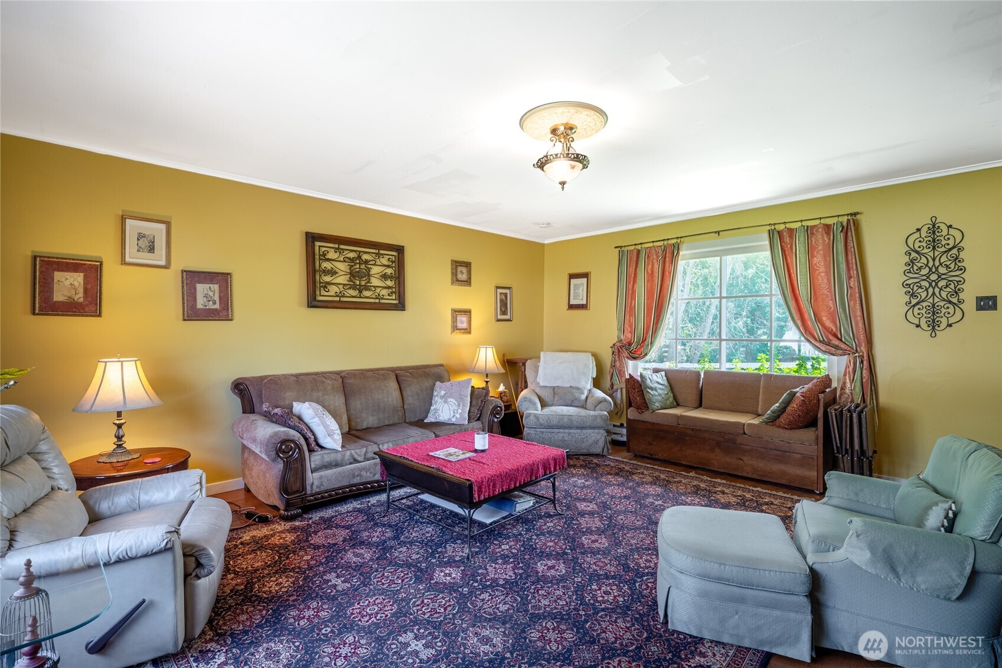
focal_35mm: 16
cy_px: 334
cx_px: 501
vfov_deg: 73.7
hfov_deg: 96.7
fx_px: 445
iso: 400
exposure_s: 1/60
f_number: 10
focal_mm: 16
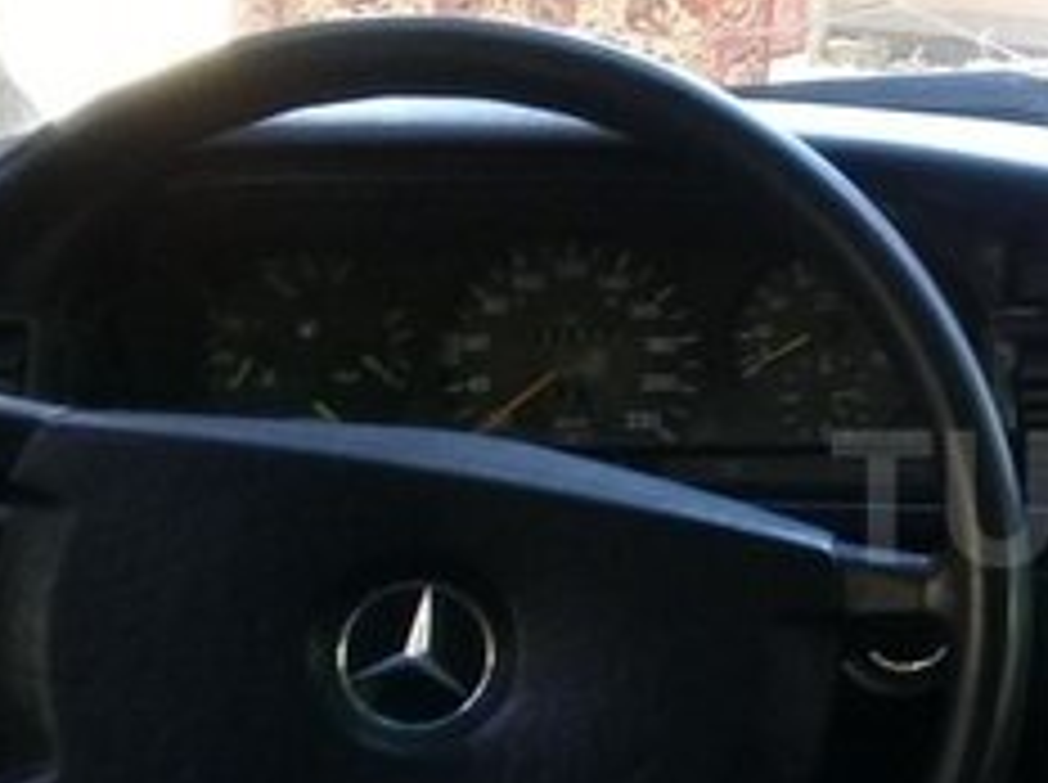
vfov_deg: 16.7
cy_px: 497
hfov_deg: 20.7
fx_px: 2660
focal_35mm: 88
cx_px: 1291
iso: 64
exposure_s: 1/40
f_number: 2.2
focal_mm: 3.3
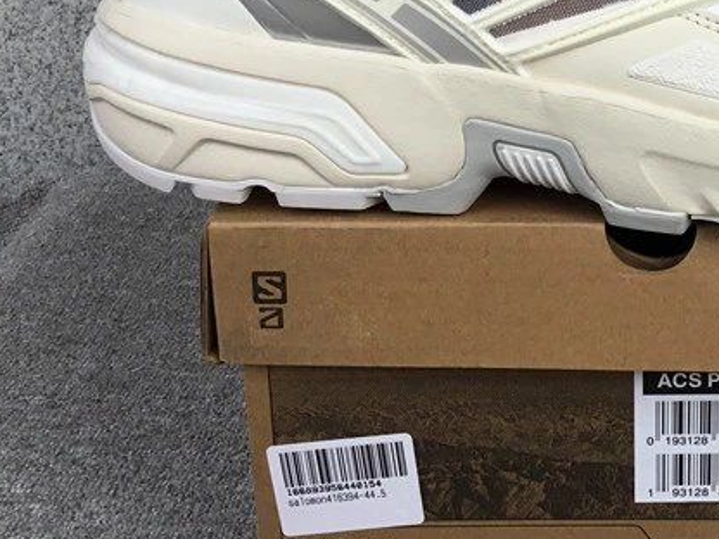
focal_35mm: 67
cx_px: 648
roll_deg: -0.6
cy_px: 132
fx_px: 1392
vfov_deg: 21.7
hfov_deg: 27.9
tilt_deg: -19.9
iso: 25
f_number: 2.4
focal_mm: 3.3
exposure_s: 1/285
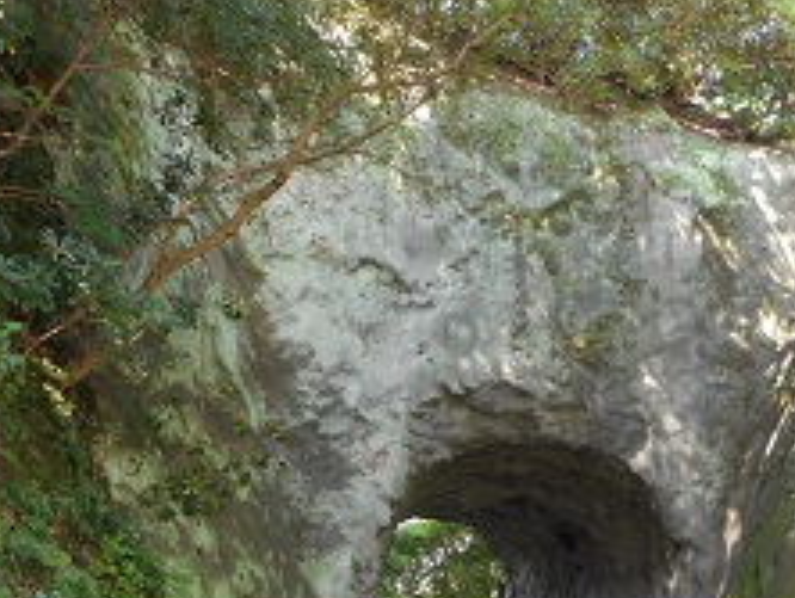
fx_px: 1035
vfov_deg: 31.5
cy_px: 473
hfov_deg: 41.7
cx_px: 494
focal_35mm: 45
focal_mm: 4.5
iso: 160
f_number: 3.7
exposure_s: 1/30
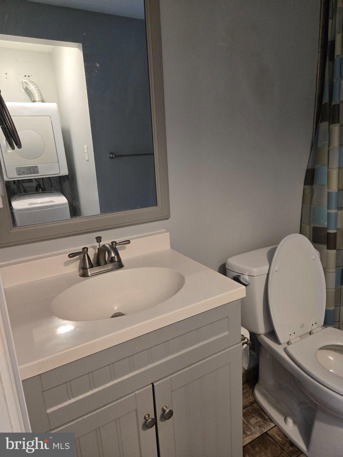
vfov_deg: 73.9
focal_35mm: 23
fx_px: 304
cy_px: 228
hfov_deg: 58.9
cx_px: 172
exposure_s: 1/120
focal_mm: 5.4
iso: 400
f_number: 1.8
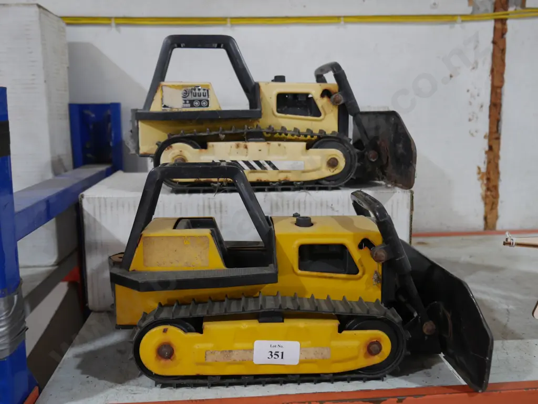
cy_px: 202
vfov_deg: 37.8
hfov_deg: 49.0
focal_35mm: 38
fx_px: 591
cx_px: 269
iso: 800
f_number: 4.1
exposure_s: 1/60
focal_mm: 19
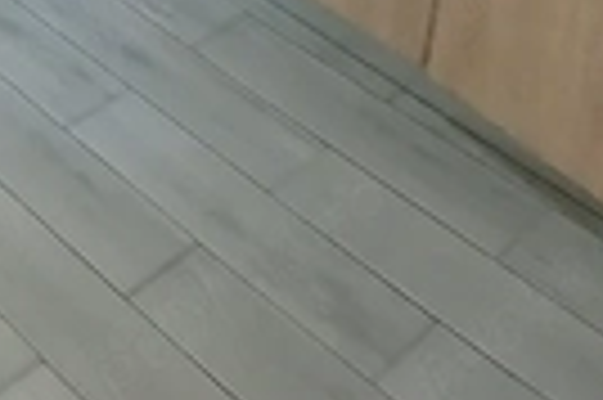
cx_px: 81
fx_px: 1355
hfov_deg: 24.5
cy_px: -328
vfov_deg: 14.7
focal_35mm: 81
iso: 460
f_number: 1.8
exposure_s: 1/25
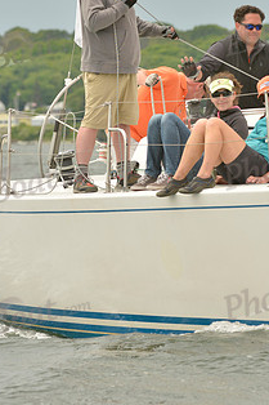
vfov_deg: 5.6
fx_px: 4151
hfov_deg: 3.7
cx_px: 158
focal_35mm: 370
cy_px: 108
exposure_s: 1/800
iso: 400
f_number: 5.6
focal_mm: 200
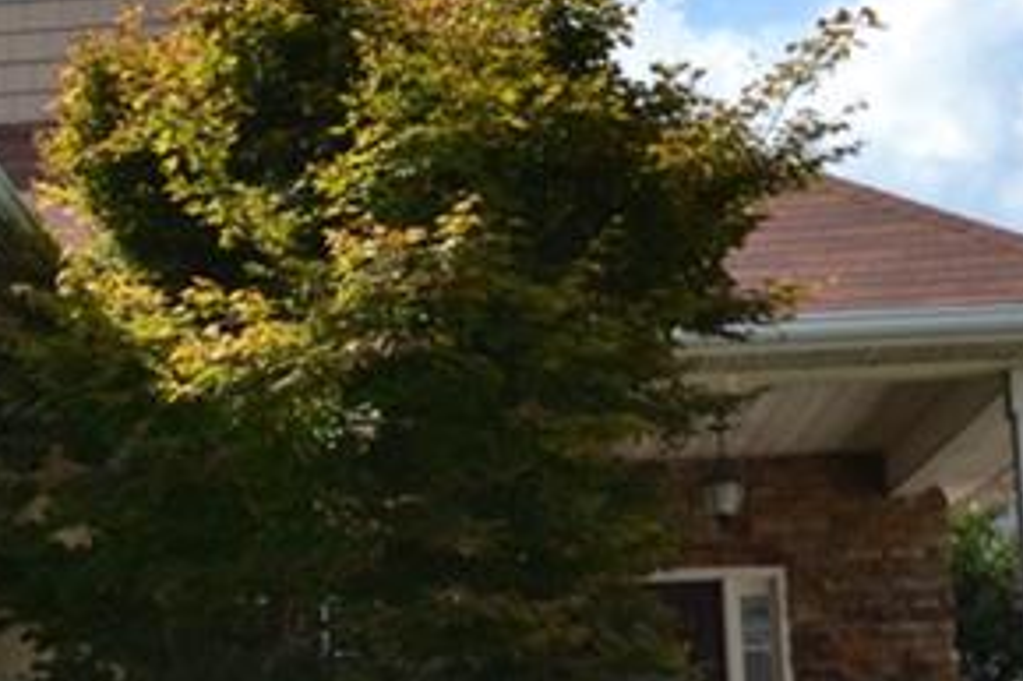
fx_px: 3010
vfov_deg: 12.9
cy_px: 420
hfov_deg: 18.0
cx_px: -303
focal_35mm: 106
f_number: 4.5
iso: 200
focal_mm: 20
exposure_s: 1/1250
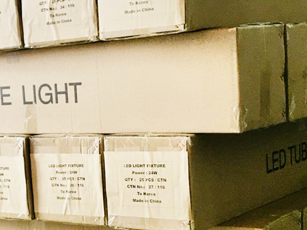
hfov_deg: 20.9
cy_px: 198
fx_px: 790
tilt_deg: -5.6
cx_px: -32
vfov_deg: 16.4
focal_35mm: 89
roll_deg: +5.2
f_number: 2.2
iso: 50
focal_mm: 4.15
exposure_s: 1/33
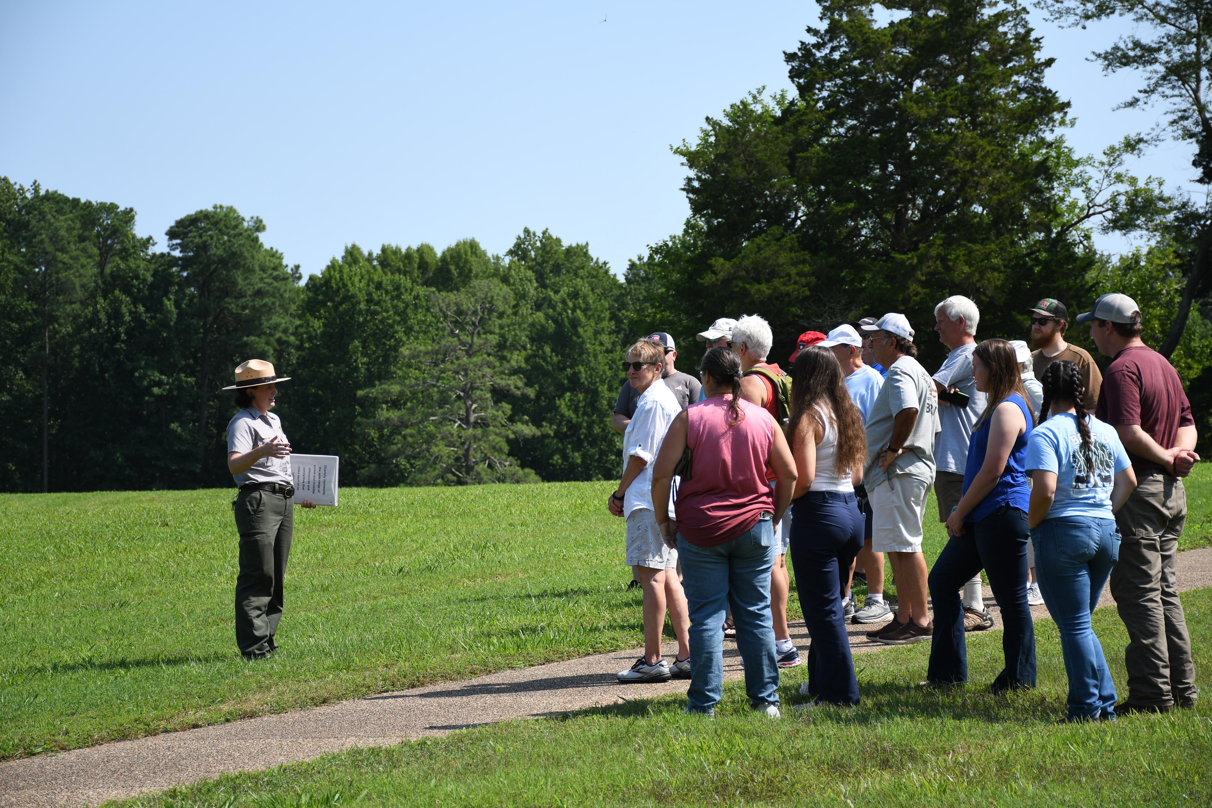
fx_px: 3535
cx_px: 606
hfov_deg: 19.5
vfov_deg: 13.0
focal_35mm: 105
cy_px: 404
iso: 100
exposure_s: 1/400
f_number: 5
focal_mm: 70
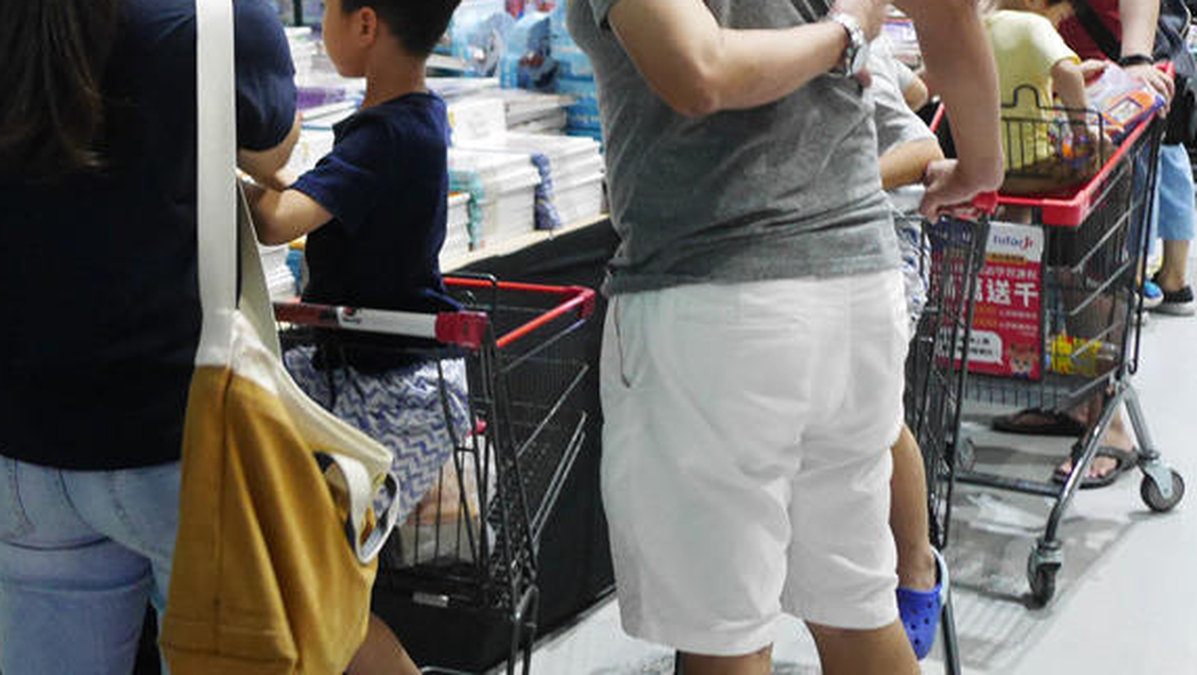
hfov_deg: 35.6
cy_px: 71
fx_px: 1810
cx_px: 267
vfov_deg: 20.7
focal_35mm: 57
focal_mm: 15
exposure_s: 1/60
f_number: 1.7
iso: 2500
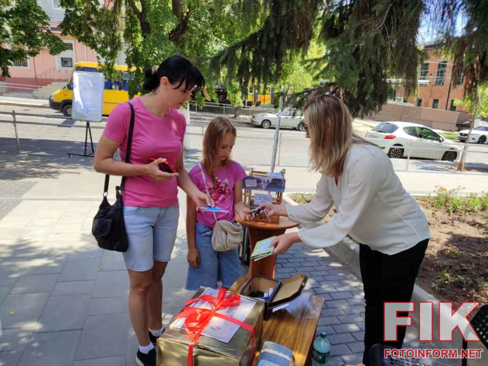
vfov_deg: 54.9
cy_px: 183
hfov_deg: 69.4
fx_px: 352
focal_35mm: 25
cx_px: 244
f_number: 1.89
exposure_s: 1/367
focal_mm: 5.95
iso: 50
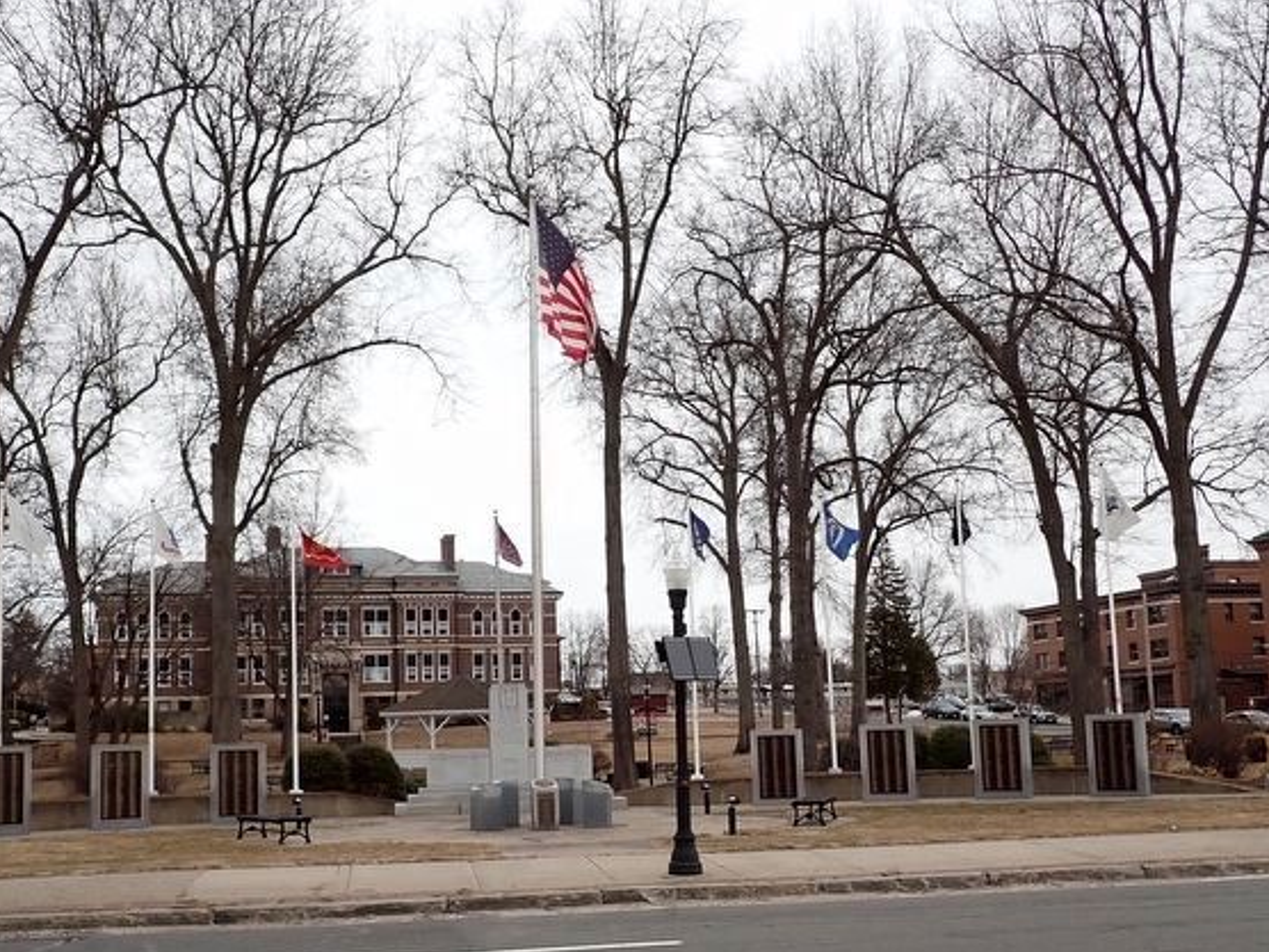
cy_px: 587
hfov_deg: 51.2
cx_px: 559
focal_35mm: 36
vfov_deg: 39.4
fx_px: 1320
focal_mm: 4.5
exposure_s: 1/800
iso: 100
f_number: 2.8
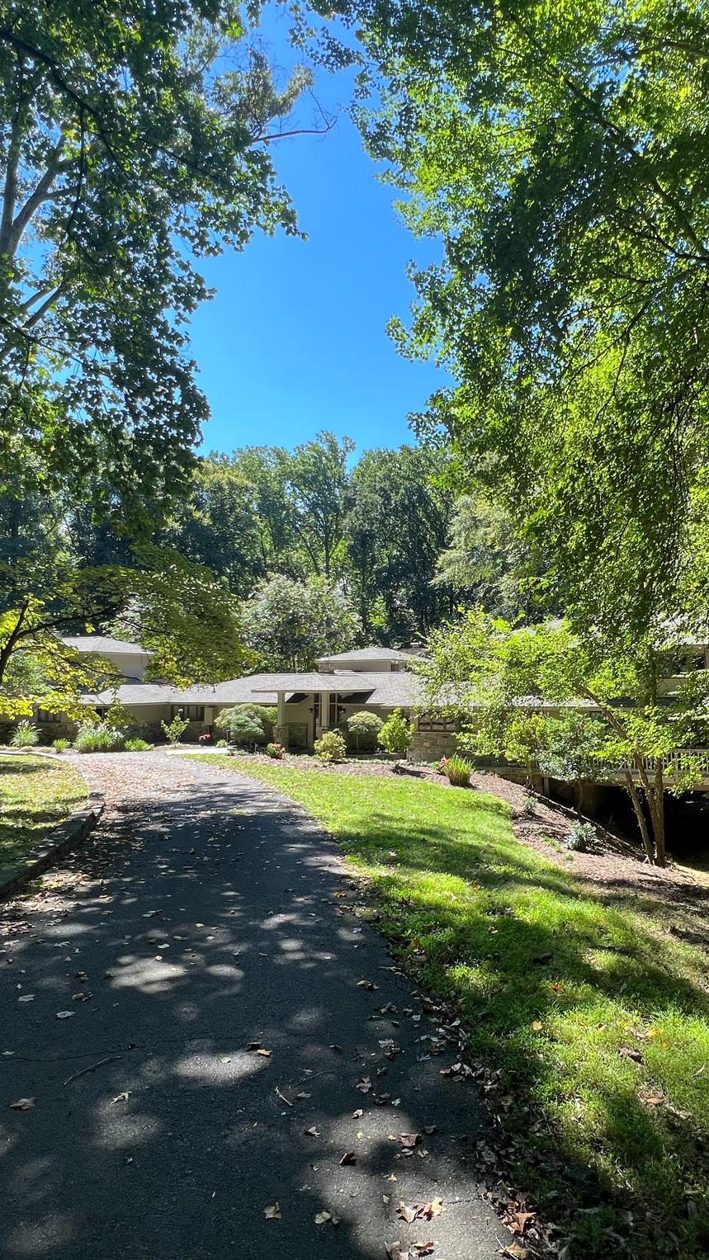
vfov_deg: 89.6
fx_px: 635
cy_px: 629
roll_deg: +0.3
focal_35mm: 19
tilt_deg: +3.0
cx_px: 429
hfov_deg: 57.8
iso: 32
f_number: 1.8
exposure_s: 1/326
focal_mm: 1.57
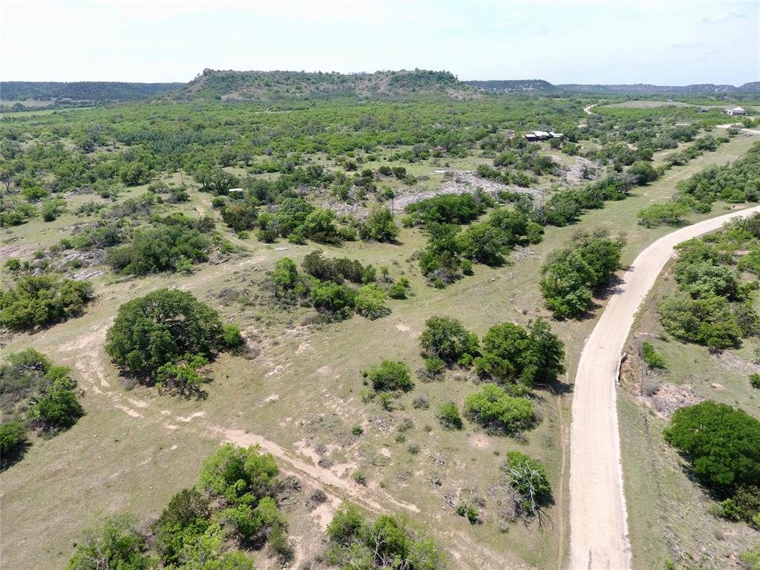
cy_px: 285
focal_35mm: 20
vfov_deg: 66.0
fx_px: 439
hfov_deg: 81.7
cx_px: 380
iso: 100
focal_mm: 3.61
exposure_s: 1/593
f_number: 2.8
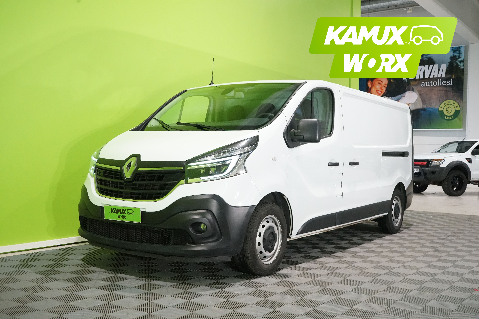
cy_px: 160
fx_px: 506
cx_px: 240
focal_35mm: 38
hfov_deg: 50.7
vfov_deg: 35.1
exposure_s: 1/125
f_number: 8
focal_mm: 38
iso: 6400
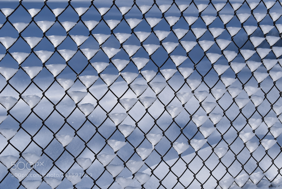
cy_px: 94
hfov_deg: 24.6
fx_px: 647
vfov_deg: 16.6
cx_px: 141
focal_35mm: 82
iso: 200
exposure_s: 1/1000
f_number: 8
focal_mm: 55
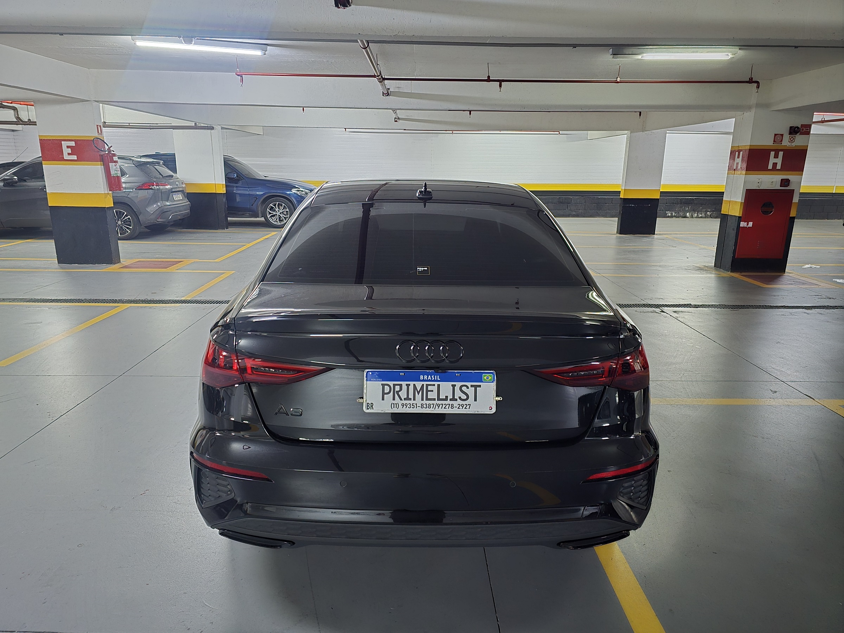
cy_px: 316
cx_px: 422
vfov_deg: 58.9
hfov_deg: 73.9
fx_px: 561
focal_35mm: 23
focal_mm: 6.3
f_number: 1.7
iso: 2500
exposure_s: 1/30
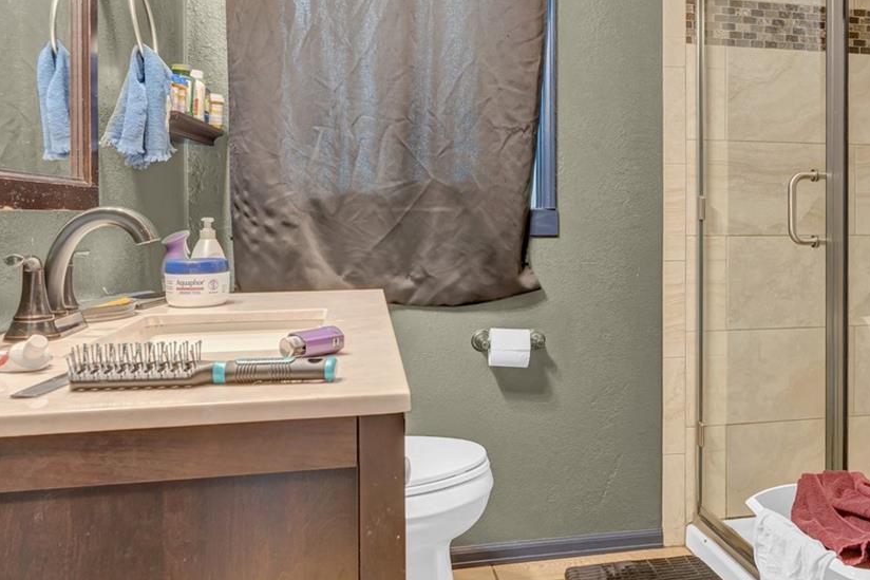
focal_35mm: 33
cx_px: 572
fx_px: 797
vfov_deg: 39.4
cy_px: 188
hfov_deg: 56.1
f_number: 8
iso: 320
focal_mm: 17
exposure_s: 1/1.67
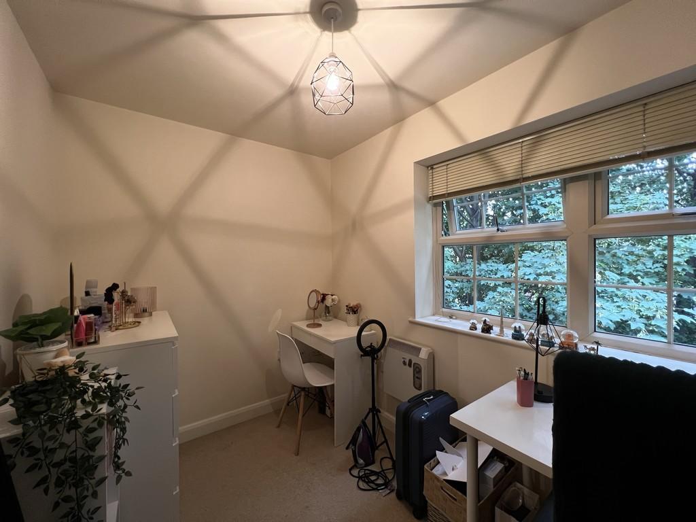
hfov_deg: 106.2
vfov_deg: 89.9
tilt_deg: +0.7
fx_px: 261
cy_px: 261
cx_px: 348
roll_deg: +1.5
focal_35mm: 13
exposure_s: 1/100
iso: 250
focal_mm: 1.57
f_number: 1.8
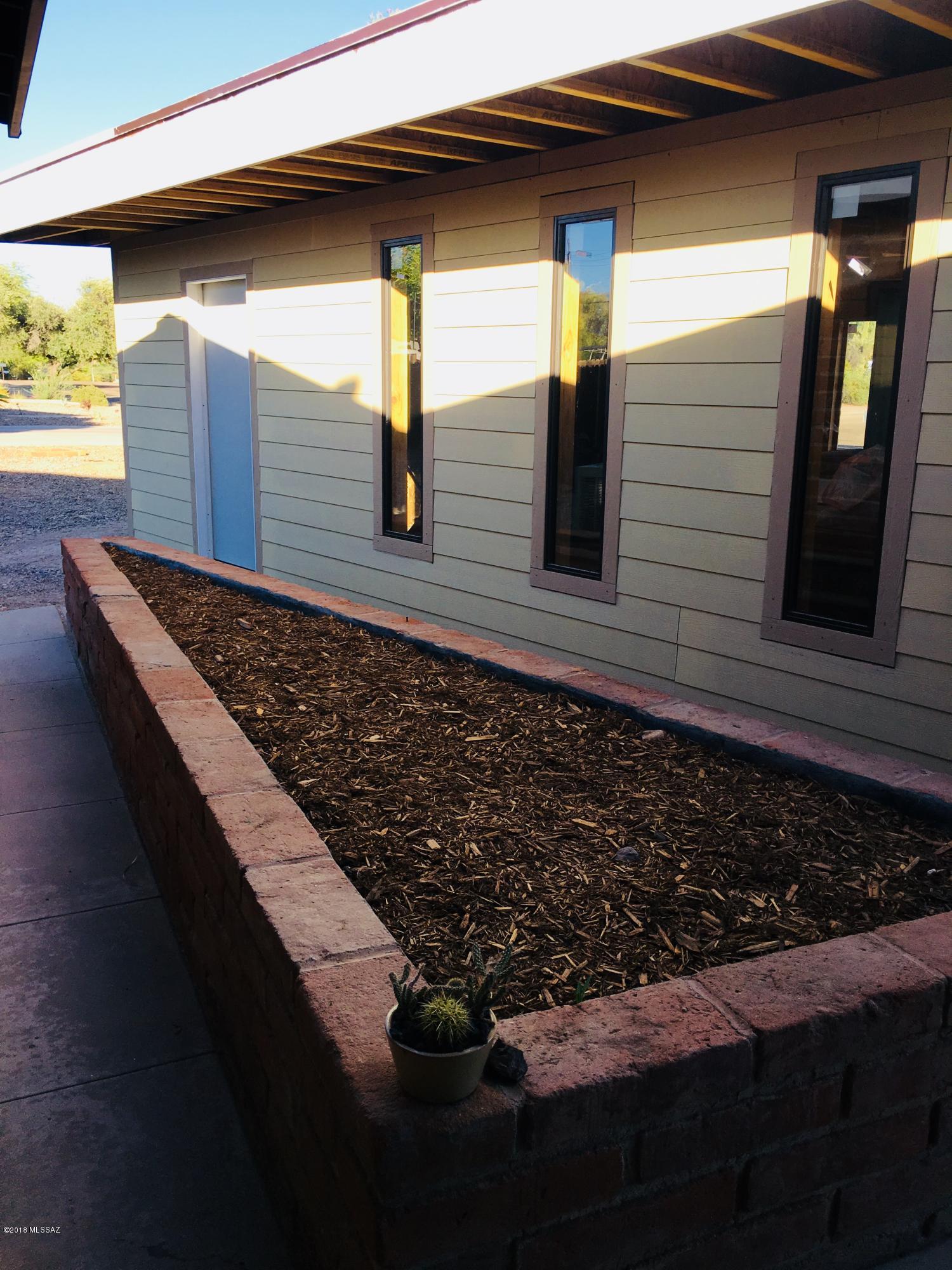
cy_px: 635
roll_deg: -1.1
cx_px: 476
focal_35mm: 29
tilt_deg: -13.0
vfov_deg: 61.7
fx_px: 1063
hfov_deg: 48.2
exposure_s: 1/416
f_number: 2.2
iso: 25
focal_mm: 4.15
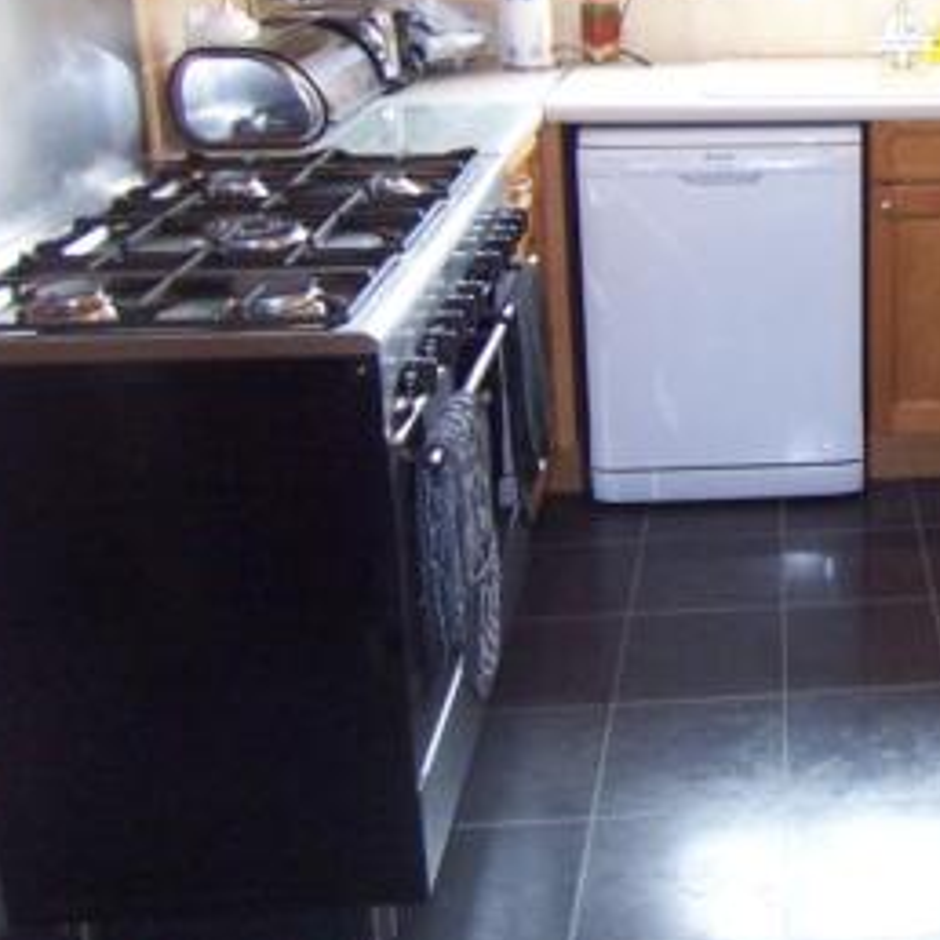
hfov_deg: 32.7
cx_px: 1011
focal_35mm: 46
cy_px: 158
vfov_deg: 35.3
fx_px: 1413
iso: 200
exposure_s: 1/30
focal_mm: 3.8
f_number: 2.8
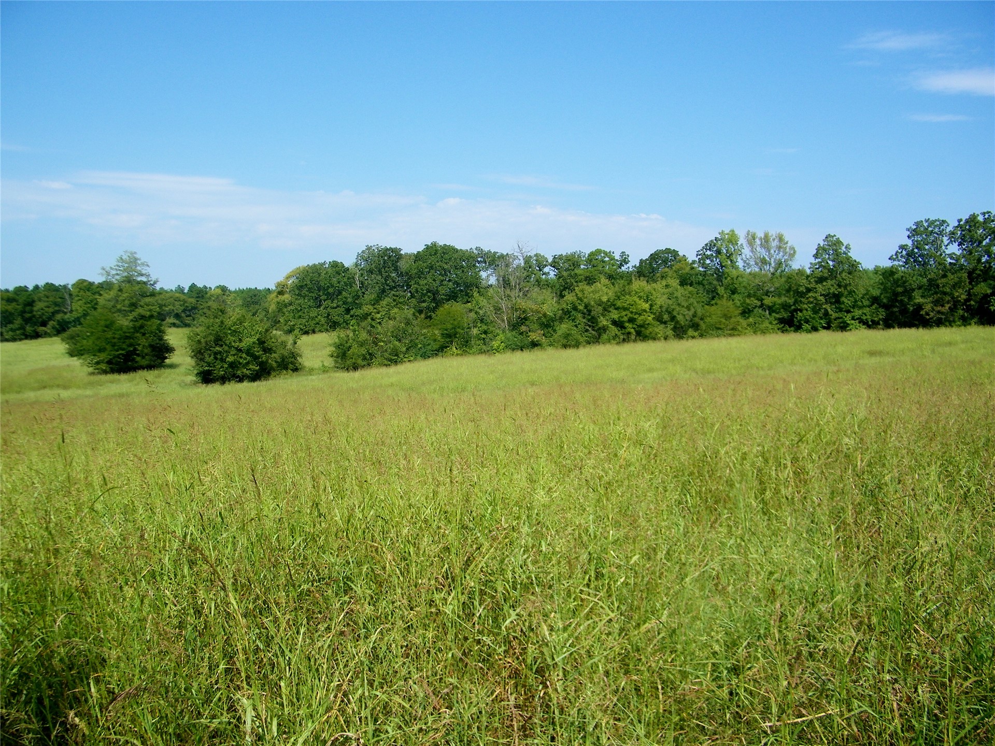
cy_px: 373
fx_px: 805
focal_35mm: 28
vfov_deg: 49.7
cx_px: 498
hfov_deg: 63.4
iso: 80
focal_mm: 5
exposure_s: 1/200
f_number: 7
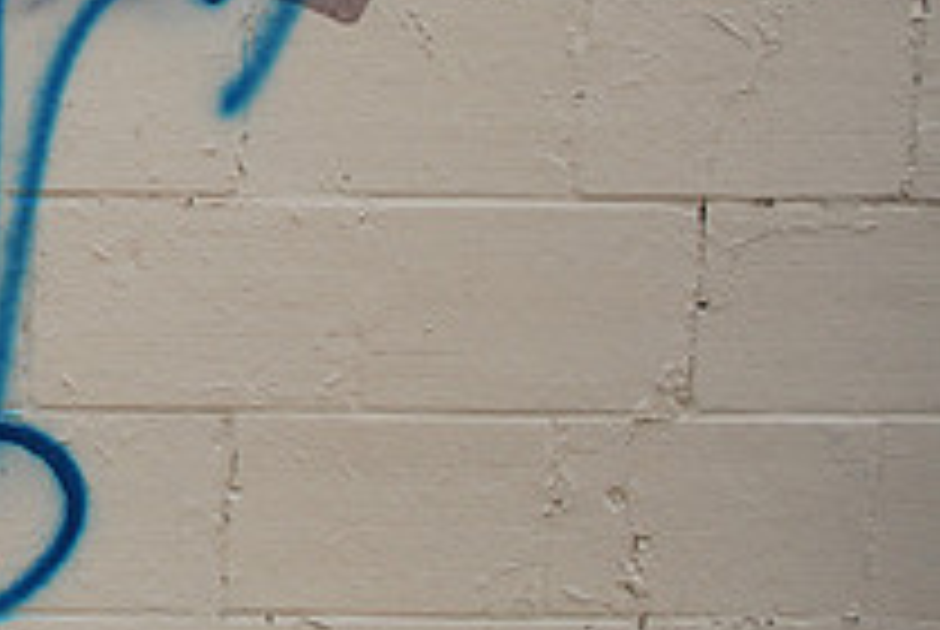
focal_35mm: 75
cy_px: -14
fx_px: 1961
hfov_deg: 23.1
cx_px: -360
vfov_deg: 17.8
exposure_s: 1/125
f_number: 5.6
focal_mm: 18
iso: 200
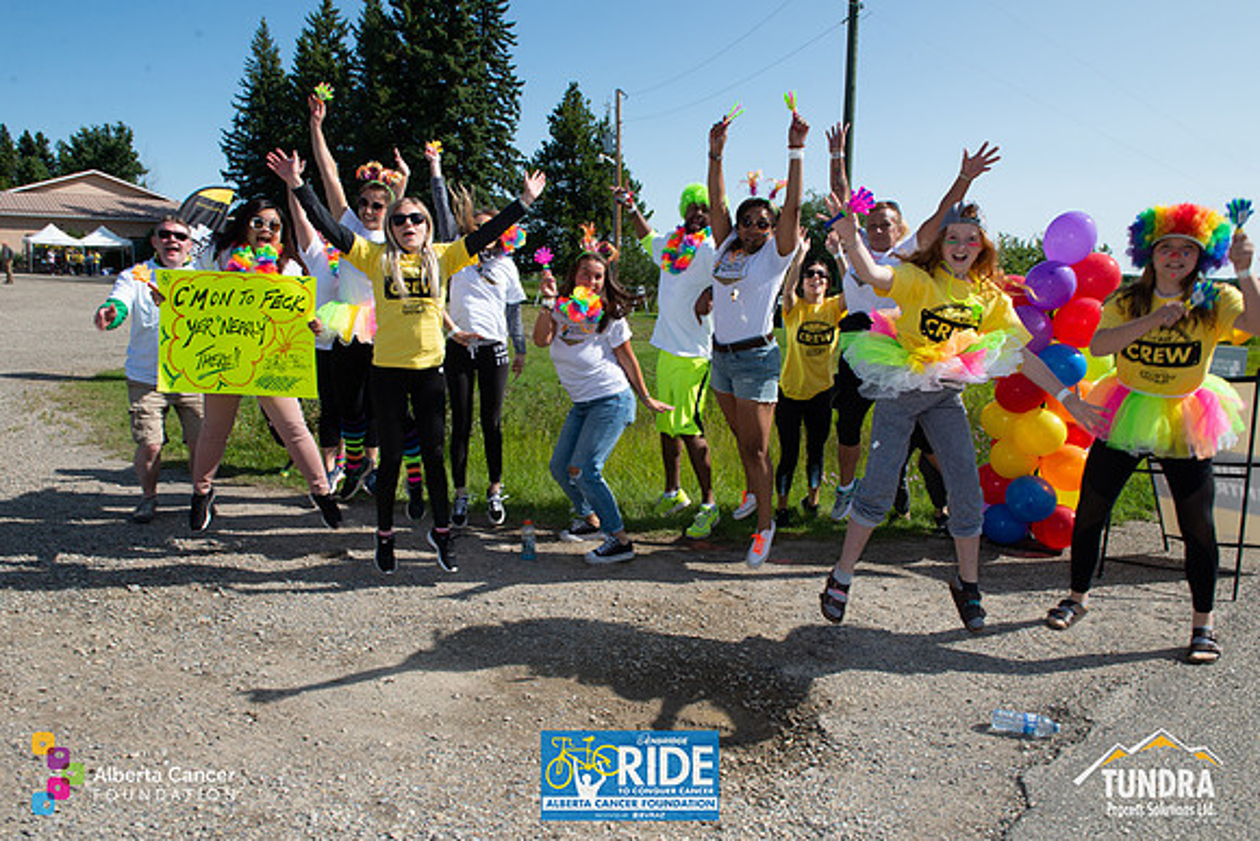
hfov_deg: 73.7
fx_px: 840
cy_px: 420
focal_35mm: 24
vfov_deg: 53.2
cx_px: 630
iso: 250
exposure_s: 1/400
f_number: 11
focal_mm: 24
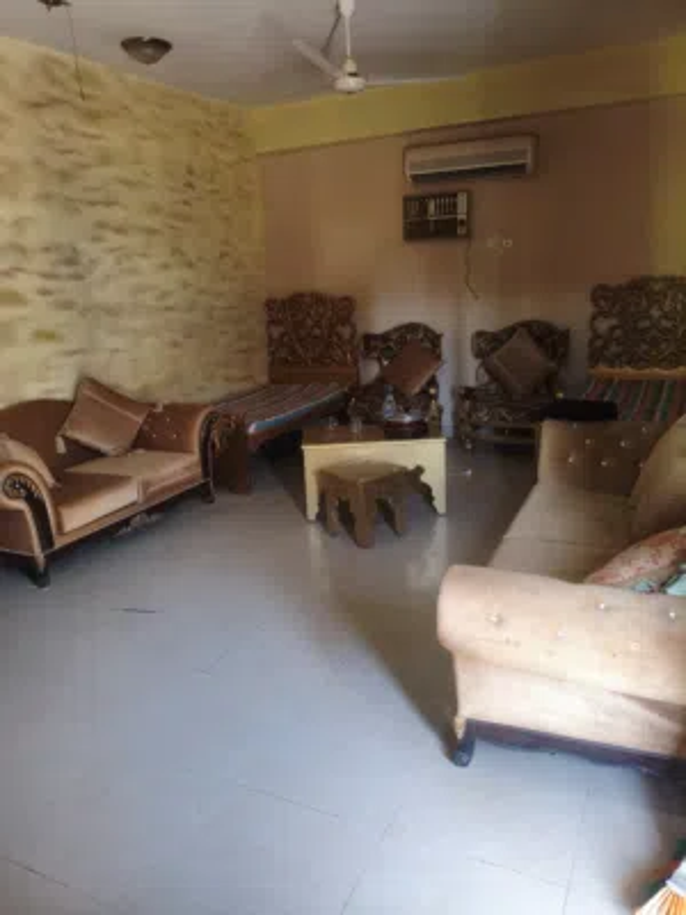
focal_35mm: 26
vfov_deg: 67.3
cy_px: 458
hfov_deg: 53.1
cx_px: 343
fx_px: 687
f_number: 1.5
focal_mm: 4.94
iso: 500
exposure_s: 1/50
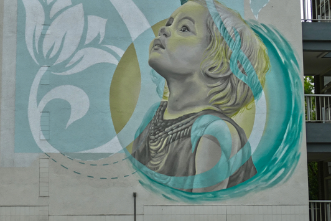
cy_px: 44
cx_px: 147
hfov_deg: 20.4
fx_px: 920
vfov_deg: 13.6
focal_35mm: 100
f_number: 3.4
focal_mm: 19.1
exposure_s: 1/1600
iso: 125
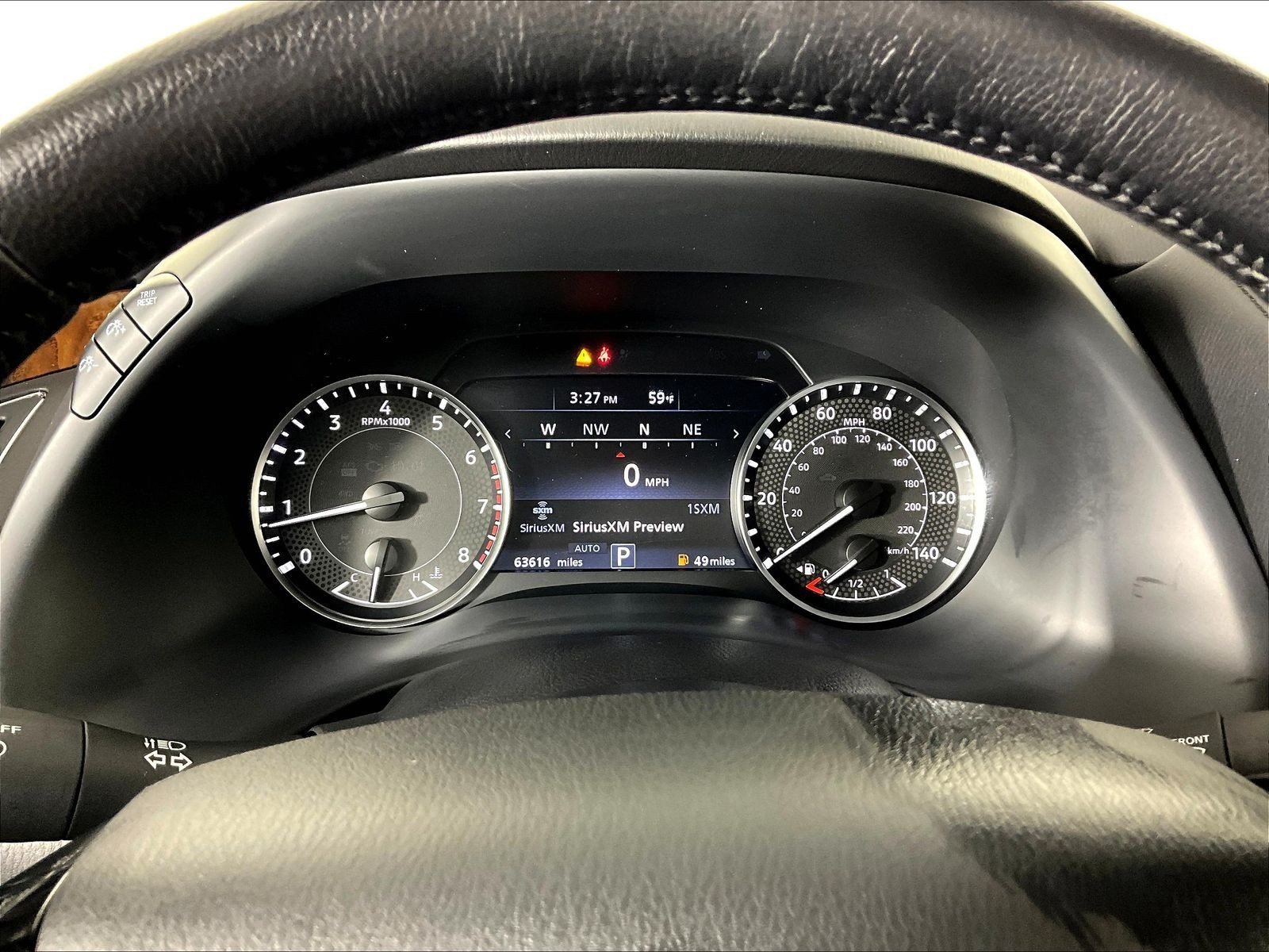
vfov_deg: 48.2
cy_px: 476
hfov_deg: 61.7
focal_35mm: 29
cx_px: 634
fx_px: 1063
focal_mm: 3
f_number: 1.8
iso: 320
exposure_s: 1/40
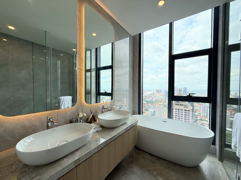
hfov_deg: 102.1
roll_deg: -0.3
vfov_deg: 85.7
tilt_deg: -0.7
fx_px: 97
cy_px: 90
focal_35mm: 14
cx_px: 120
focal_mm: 2.22
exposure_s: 1/888
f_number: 2.2
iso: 50
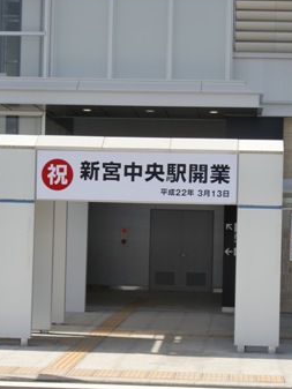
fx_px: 1191
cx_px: 140
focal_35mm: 106
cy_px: 210
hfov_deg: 14.0
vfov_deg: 18.5
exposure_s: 1/320
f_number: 5.2
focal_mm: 16.5
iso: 64
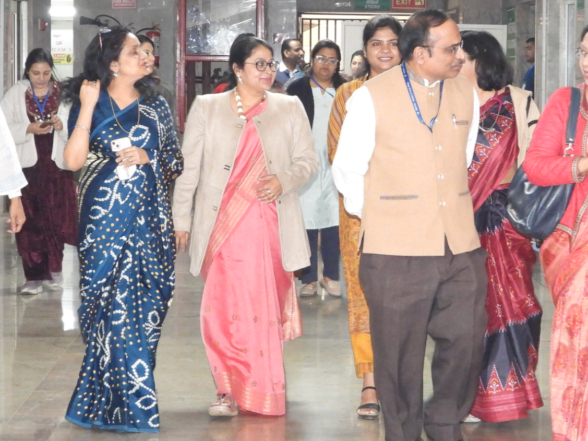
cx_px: 350
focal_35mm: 131
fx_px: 2225
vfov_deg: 11.3
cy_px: 194
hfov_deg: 15.0
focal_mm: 11.7
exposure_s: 1/30
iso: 800
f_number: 3.5
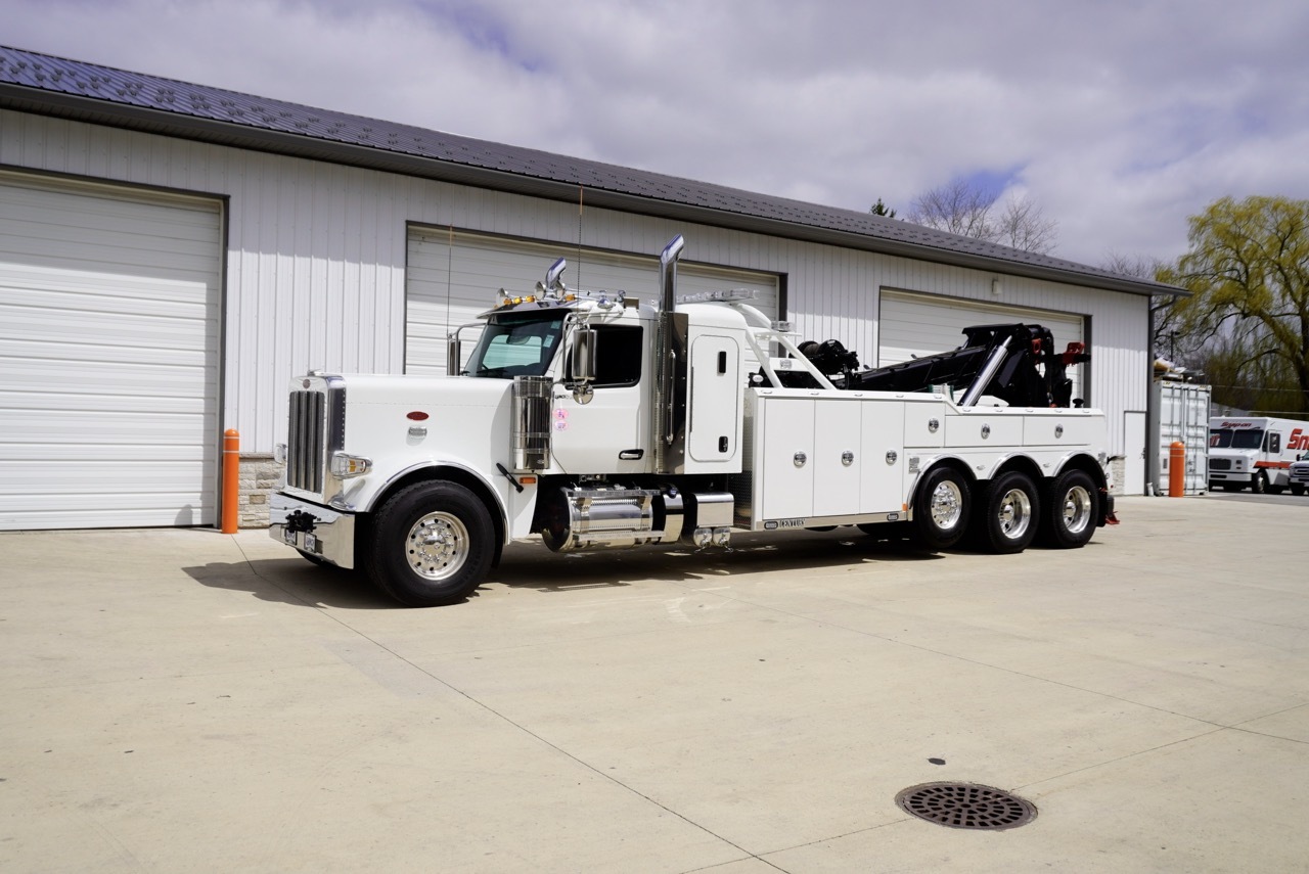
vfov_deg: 43.7
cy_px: 437
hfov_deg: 61.9
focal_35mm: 30
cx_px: 654
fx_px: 1091
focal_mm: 20
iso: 100
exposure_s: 1/1600
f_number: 5
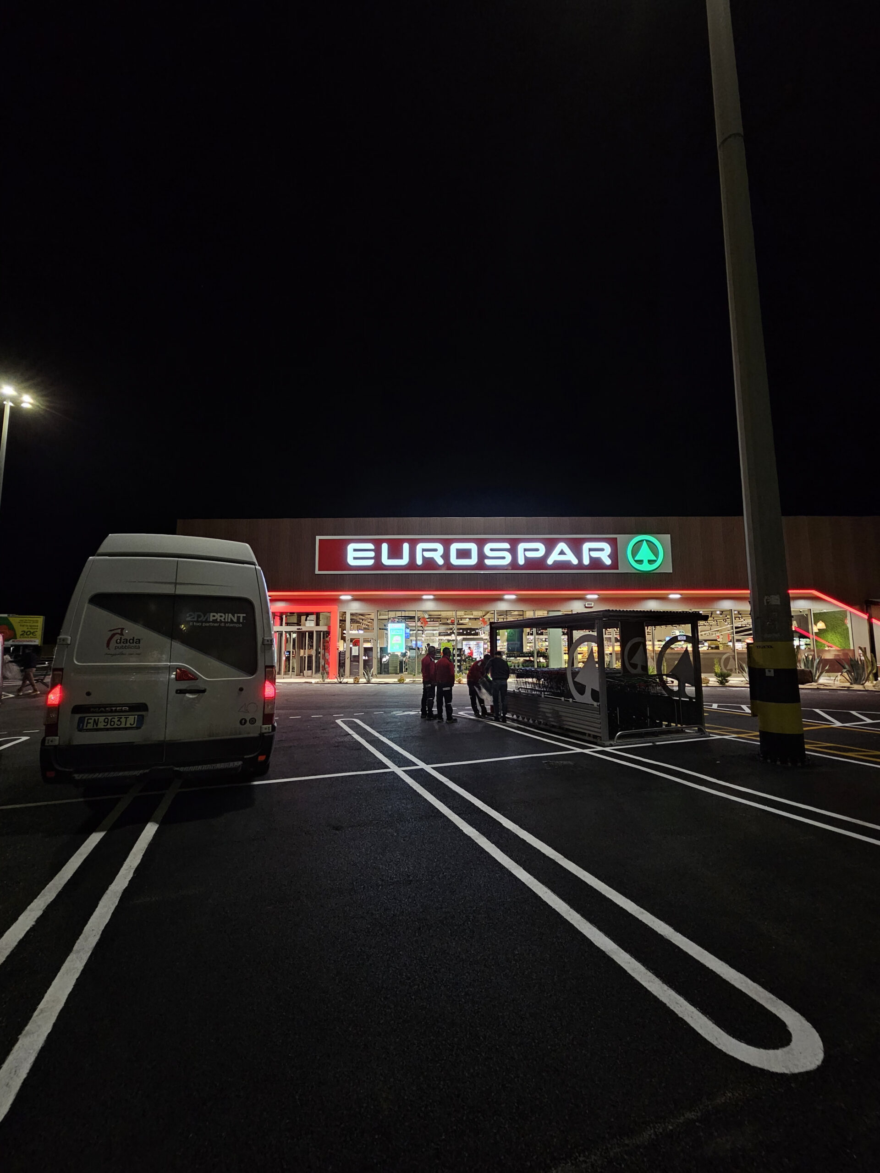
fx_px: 441
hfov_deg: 89.9
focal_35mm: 13
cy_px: 586
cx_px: 440
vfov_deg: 106.2
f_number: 2.2
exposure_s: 1/50
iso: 400
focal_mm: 2.2
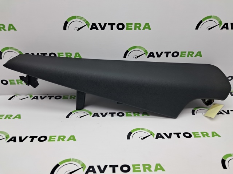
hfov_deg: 65.4
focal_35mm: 27
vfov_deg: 51.3
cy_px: 87
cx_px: 116
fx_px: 182
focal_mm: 4
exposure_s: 1/100
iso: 50
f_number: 1.8
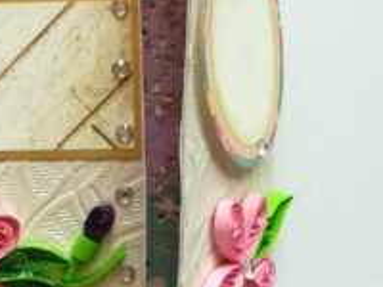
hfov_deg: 22.7
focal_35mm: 78
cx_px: -98
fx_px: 863
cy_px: 46
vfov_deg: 18.7
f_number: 2.2
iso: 100
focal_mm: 3.83
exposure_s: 1/50
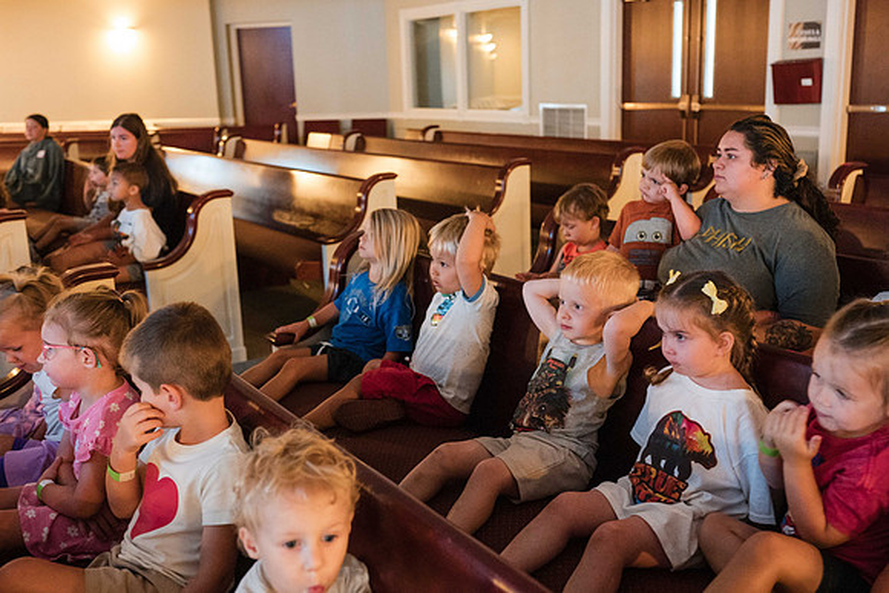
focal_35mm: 38
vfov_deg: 35.3
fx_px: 931
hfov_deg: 51.0
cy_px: 292
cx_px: 440
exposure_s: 1/40
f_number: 3.5
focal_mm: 35
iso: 6400
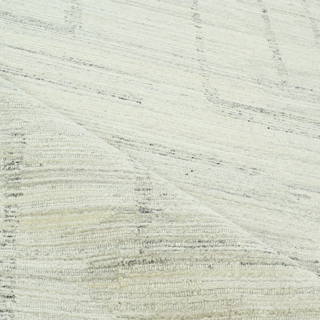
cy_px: 160
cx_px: 135
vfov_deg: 23.1
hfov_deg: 23.0
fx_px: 784
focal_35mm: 75
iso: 125
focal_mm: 58
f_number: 11
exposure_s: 1/125
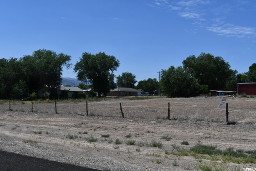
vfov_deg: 31.9
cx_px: 128
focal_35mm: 42
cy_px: 86
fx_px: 299
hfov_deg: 46.4
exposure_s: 1/400
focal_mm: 28
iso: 100
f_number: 10
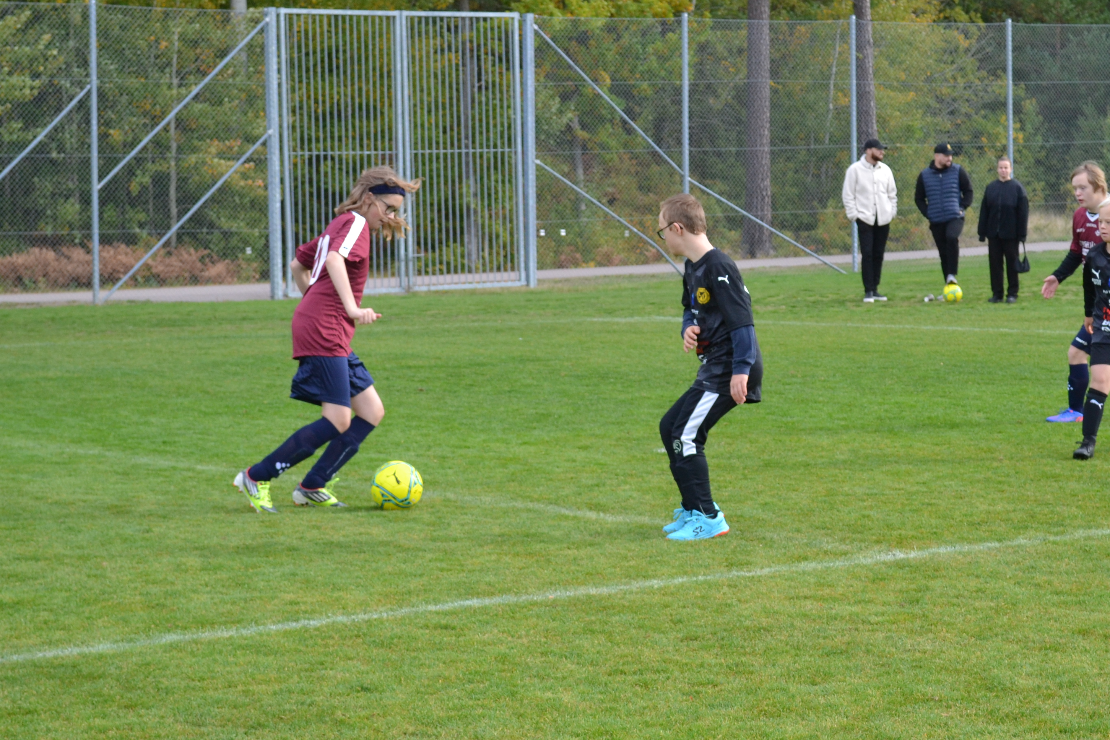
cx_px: 660
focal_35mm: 100
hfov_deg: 20.4
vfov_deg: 13.7
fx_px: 3083
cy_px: 335
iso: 450
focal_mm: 42
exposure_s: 1/500
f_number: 5.3
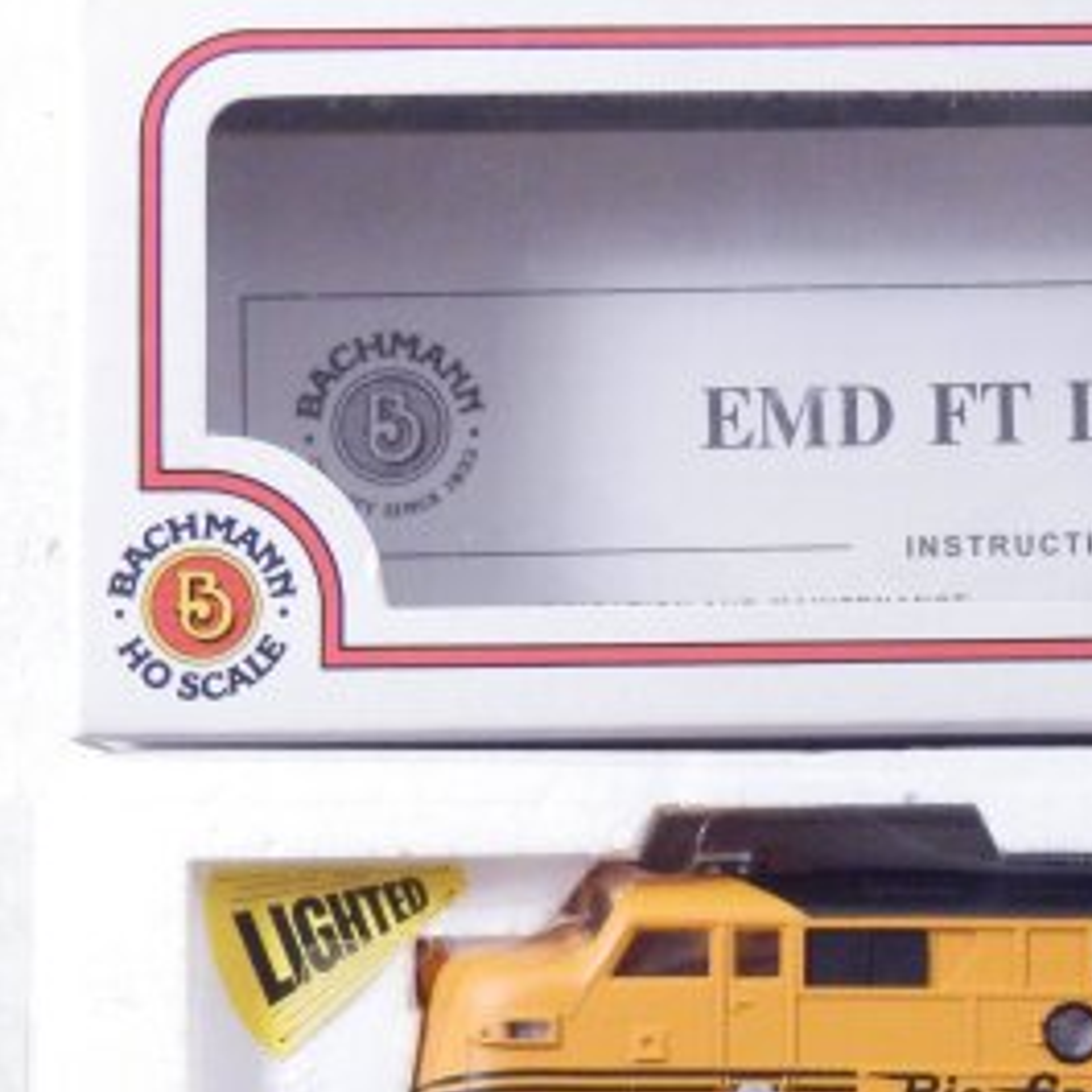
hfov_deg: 13.0
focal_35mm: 132
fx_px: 4711
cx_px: 1158
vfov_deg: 13.2
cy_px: 771
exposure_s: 1/160
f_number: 4.4
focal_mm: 11.9
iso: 1000
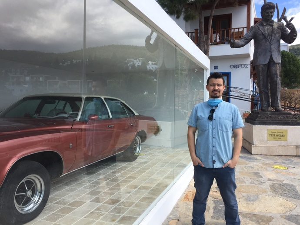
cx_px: 150
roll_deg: -1.1
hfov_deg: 61.6
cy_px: 112
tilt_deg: -0.3
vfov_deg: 48.3
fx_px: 251
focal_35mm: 29
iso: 32
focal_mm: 4.15
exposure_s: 1/898
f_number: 2.2
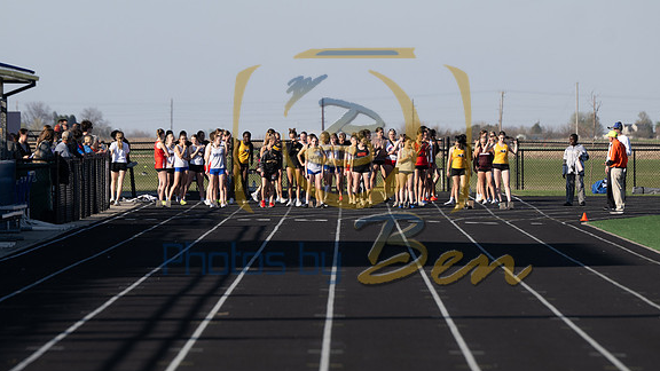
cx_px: 330
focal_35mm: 316
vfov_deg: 3.8
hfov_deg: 6.8
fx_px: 5530
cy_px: 166
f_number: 4.5
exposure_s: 1/1250
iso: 160
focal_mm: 200
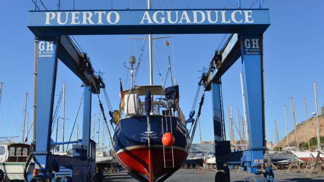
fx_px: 309
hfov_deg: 55.3
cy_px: 108
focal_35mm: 36
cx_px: 162
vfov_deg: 32.7
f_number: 7.1
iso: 125
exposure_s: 1/200
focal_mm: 34
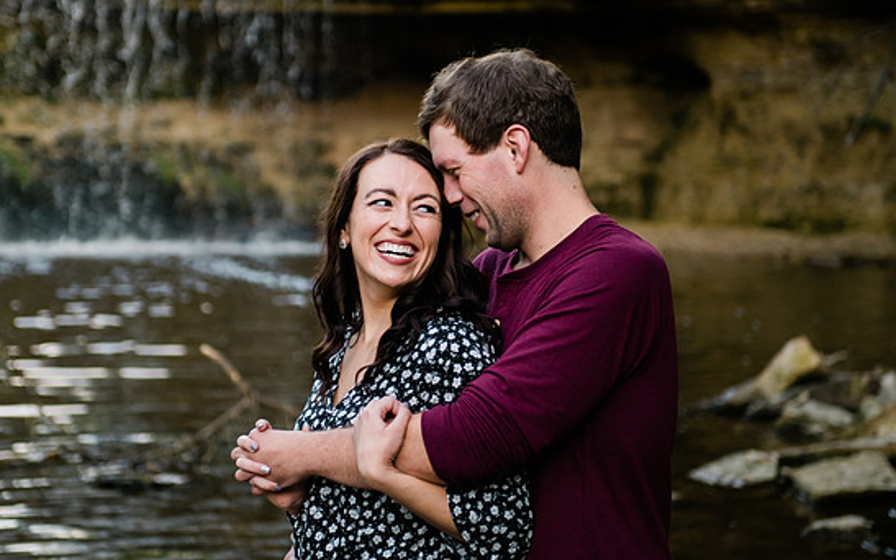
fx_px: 2222
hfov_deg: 22.8
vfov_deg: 14.4
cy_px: 238
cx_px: 401
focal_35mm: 91
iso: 400
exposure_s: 1/500
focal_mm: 70
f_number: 2.8
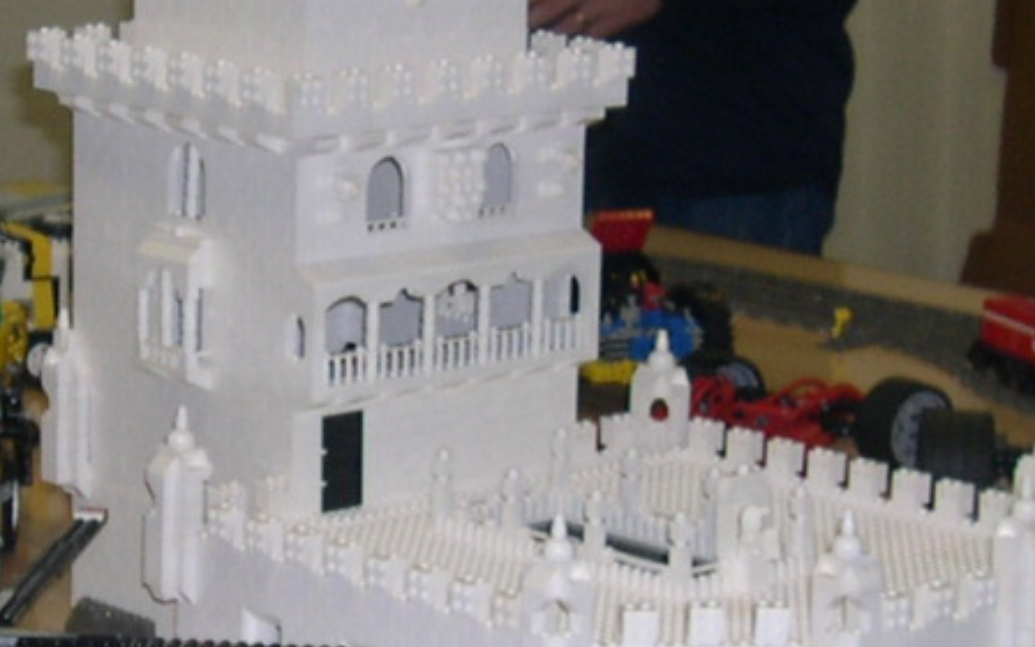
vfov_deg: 9.1
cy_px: 250
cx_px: 282
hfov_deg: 14.5
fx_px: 4062
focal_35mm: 144
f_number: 2.8
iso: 100
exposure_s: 1/60
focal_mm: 8
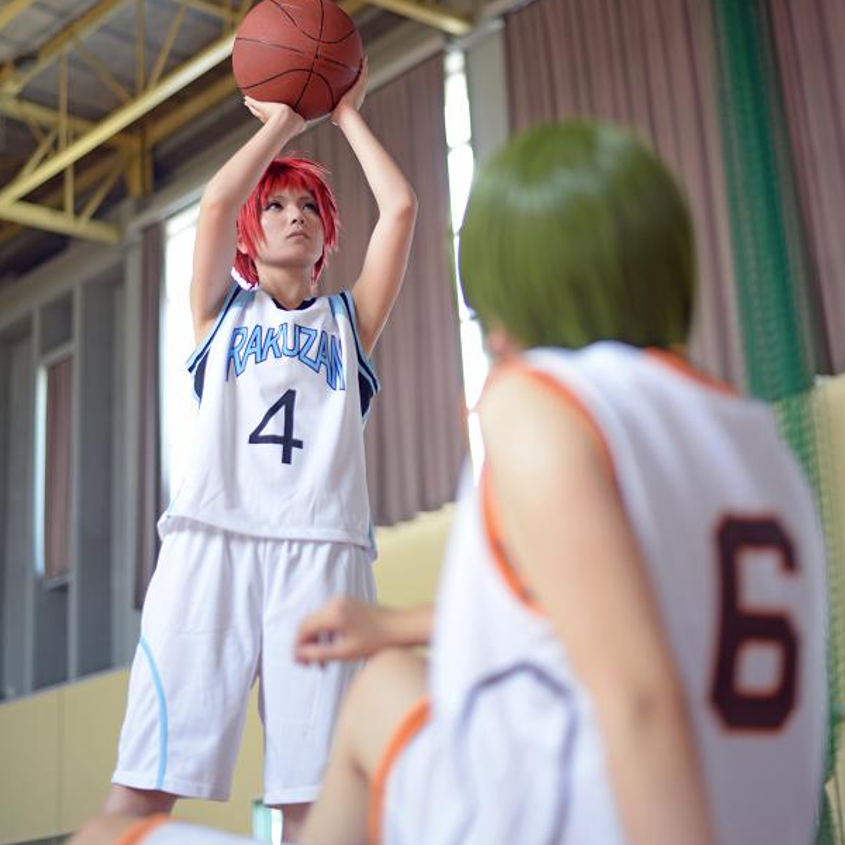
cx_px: 423
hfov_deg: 26.9
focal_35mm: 64
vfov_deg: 26.7
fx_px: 1768
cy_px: 268
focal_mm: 50
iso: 160
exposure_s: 1/80
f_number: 1.8
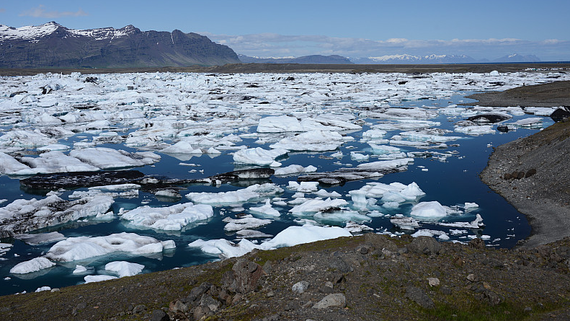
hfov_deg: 39.2
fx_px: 801
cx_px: 285
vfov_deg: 22.6
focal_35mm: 53
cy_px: 133
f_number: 8
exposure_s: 1/250
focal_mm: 50
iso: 100
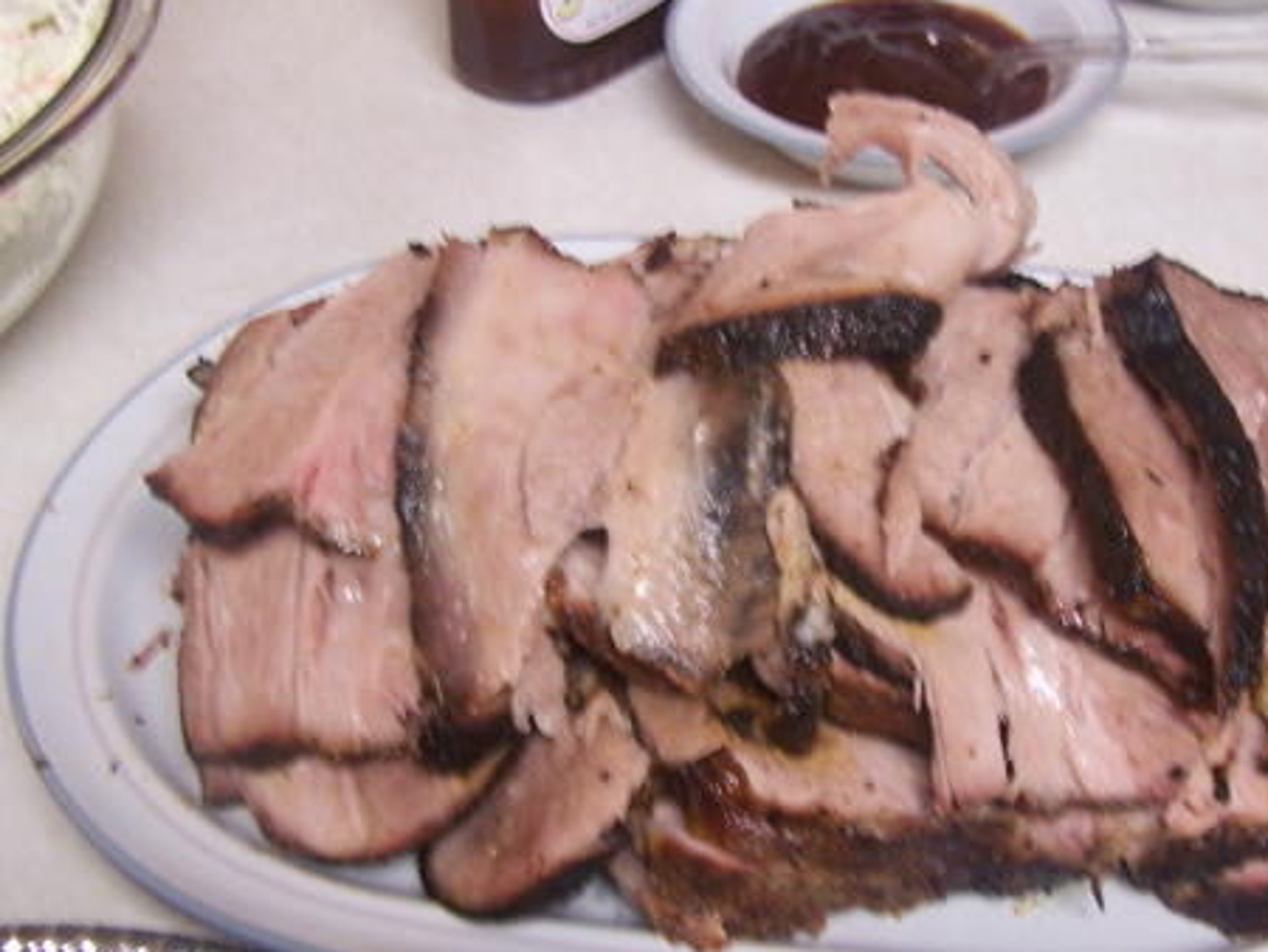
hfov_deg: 35.3
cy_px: 445
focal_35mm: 54
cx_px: 812
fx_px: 1979
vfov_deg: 27.1
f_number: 2.8
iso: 140
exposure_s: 1/10
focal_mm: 6.3
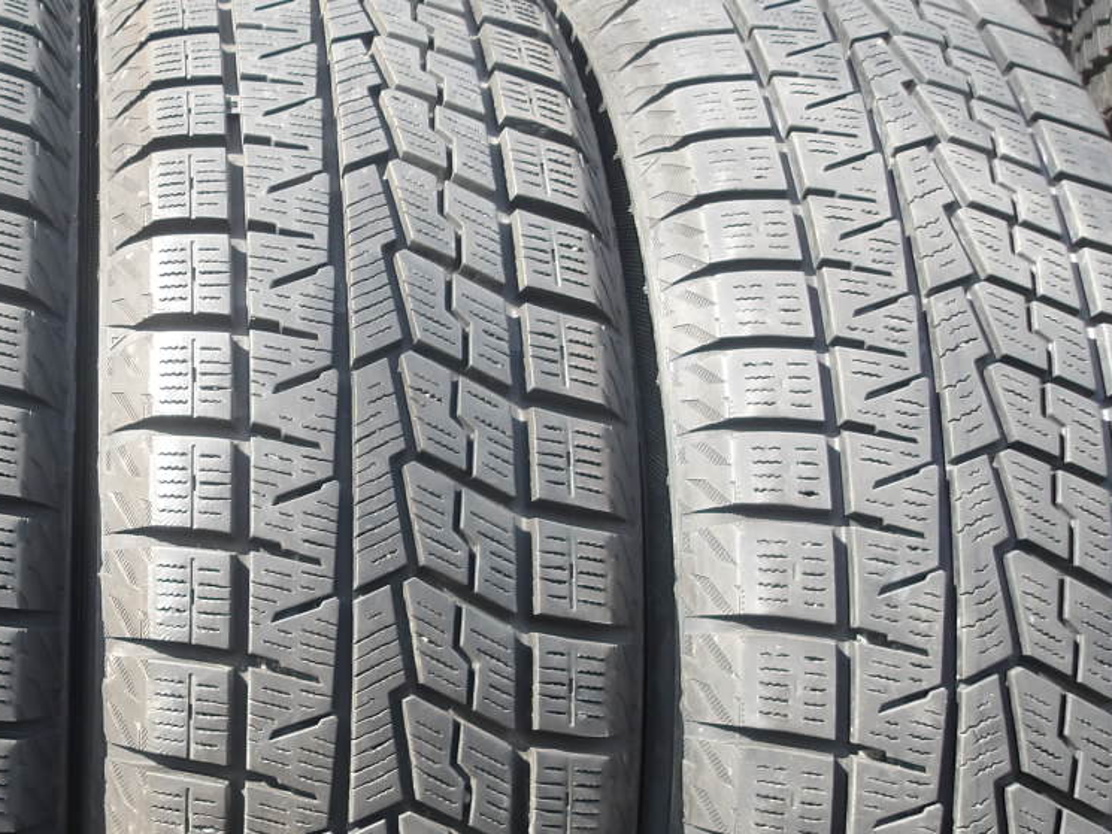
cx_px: 76
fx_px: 1863
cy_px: 549
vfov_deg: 25.1
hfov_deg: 31.4
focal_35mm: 58
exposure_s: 1/159
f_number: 3
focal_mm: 4.9
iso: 100
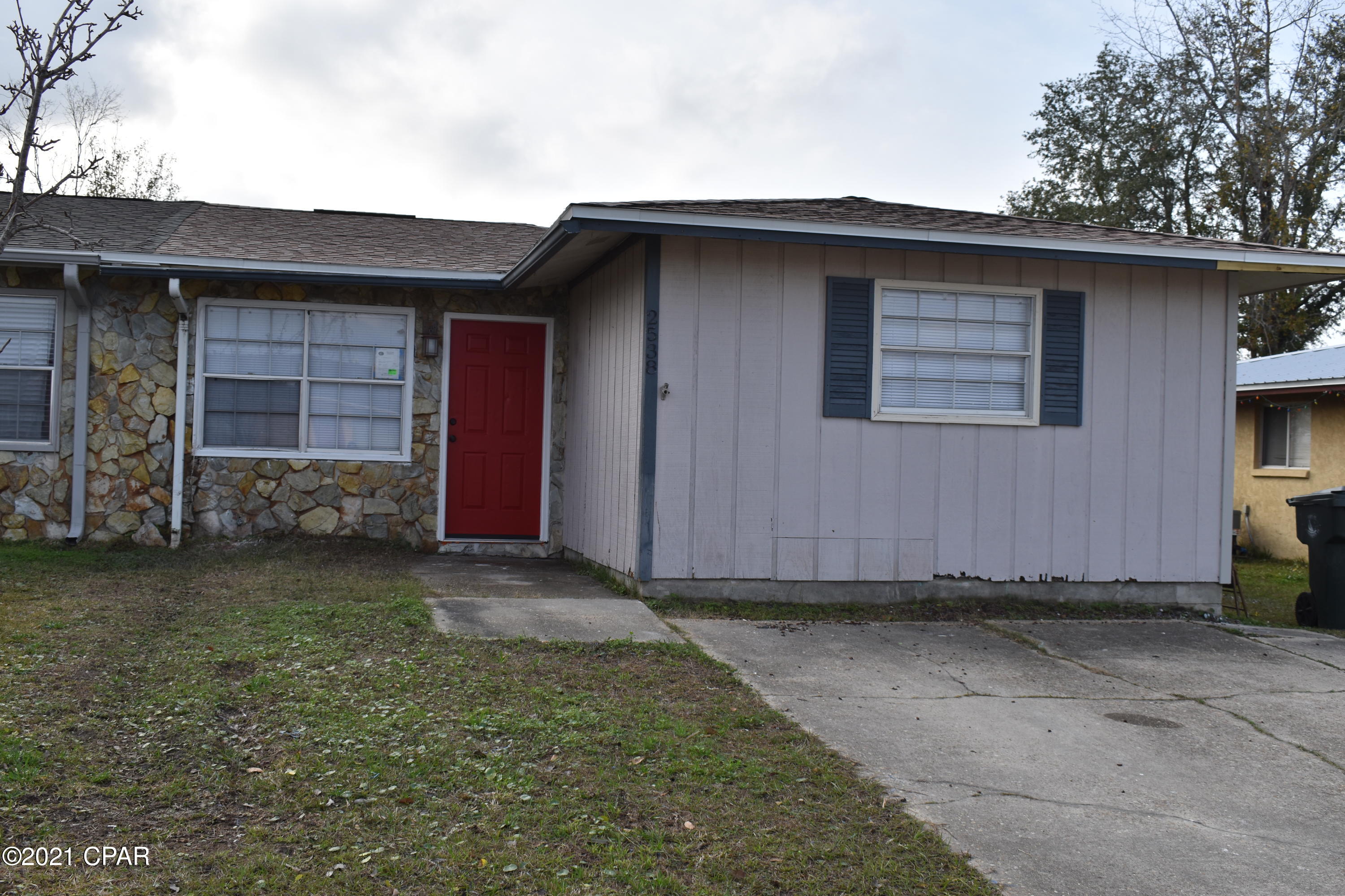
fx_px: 1401
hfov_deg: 51.3
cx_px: 672
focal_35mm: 38
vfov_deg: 35.5
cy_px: 448
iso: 100
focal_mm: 25
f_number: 8
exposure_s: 1/250
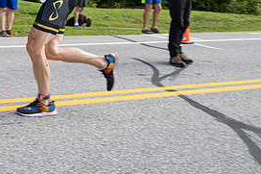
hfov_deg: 30.3
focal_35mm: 64
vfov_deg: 20.4
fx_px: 464
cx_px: 36
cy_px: -6
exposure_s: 1/200
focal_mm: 30
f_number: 7.1
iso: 200
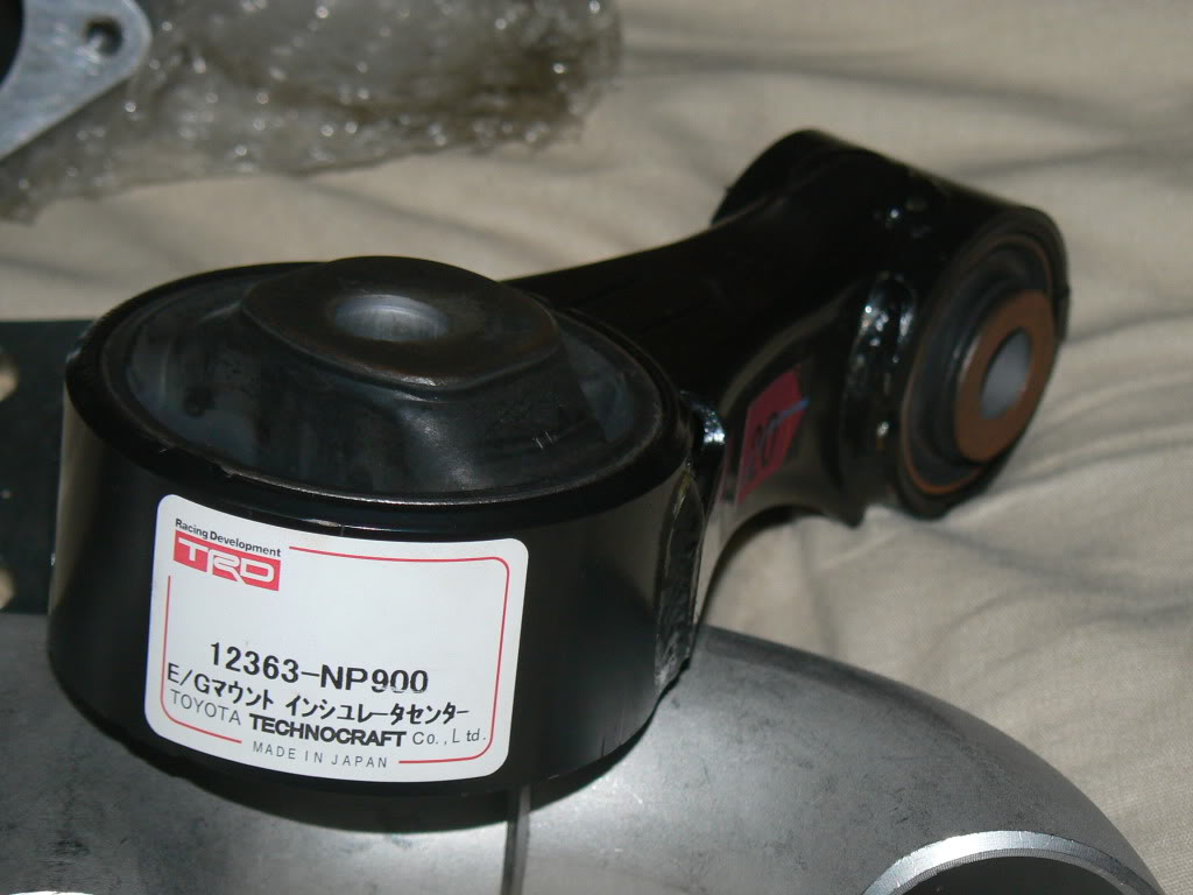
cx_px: 596
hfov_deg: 15.2
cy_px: 448
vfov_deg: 11.4
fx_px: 4480
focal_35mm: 130
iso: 100
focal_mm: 21.6
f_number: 3.2
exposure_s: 1/30
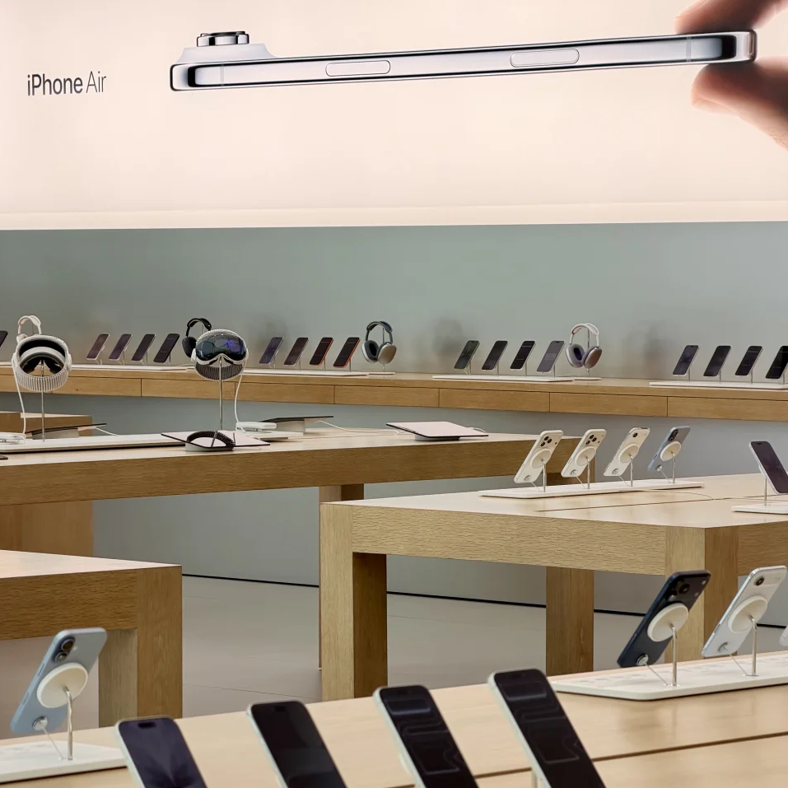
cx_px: 420
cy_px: 421
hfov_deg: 13.1
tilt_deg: -2.7
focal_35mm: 133
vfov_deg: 13.1
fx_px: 3425
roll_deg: -0.6
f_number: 2.8
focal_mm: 16.89
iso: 25
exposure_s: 1/100
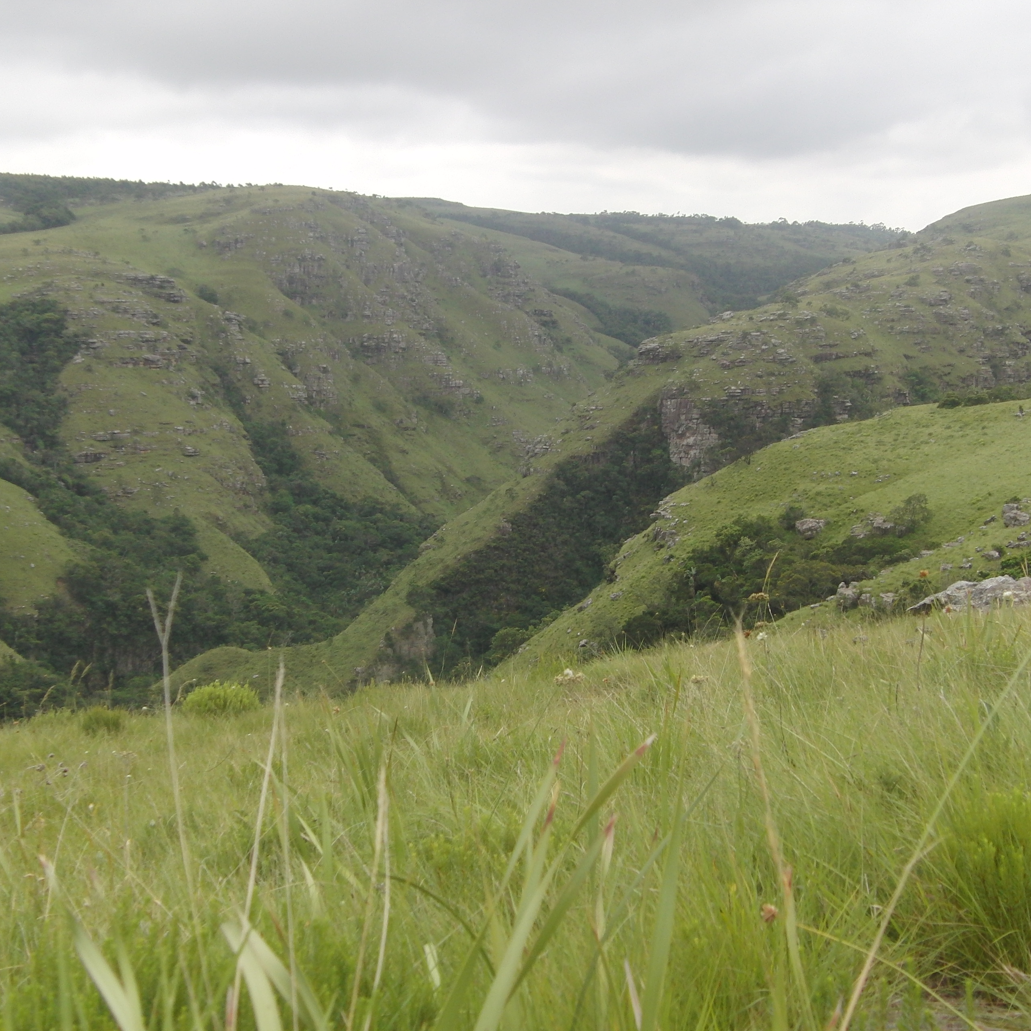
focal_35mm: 68
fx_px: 2291
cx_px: 570
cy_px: 512
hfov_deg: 25.3
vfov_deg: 25.4
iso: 100
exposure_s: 1/640
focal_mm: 10.1
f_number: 3.4
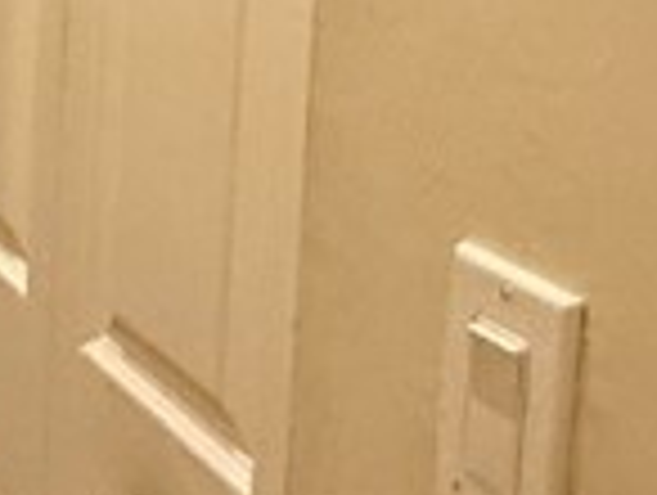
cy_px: -50
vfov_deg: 14.8
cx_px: -634
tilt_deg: -8.7
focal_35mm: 98
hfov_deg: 15.9
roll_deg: +0.1
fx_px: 1863
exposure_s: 1/60
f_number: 2.2
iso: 500
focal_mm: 2.22
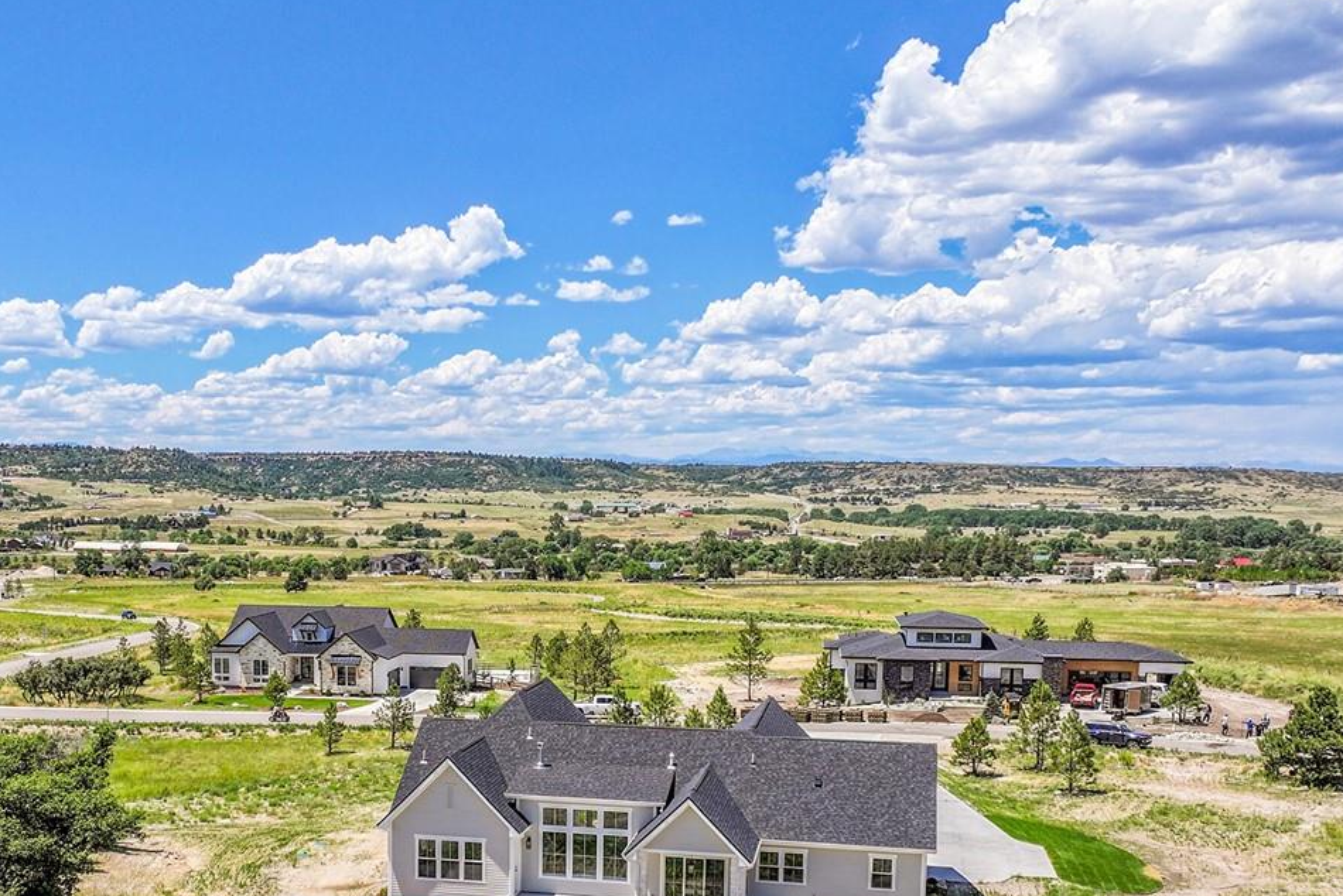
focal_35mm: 42
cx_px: 472
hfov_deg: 45.8
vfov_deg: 31.1
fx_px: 1567
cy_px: 717
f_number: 2.8
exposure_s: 1/2500
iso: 120
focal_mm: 12.29
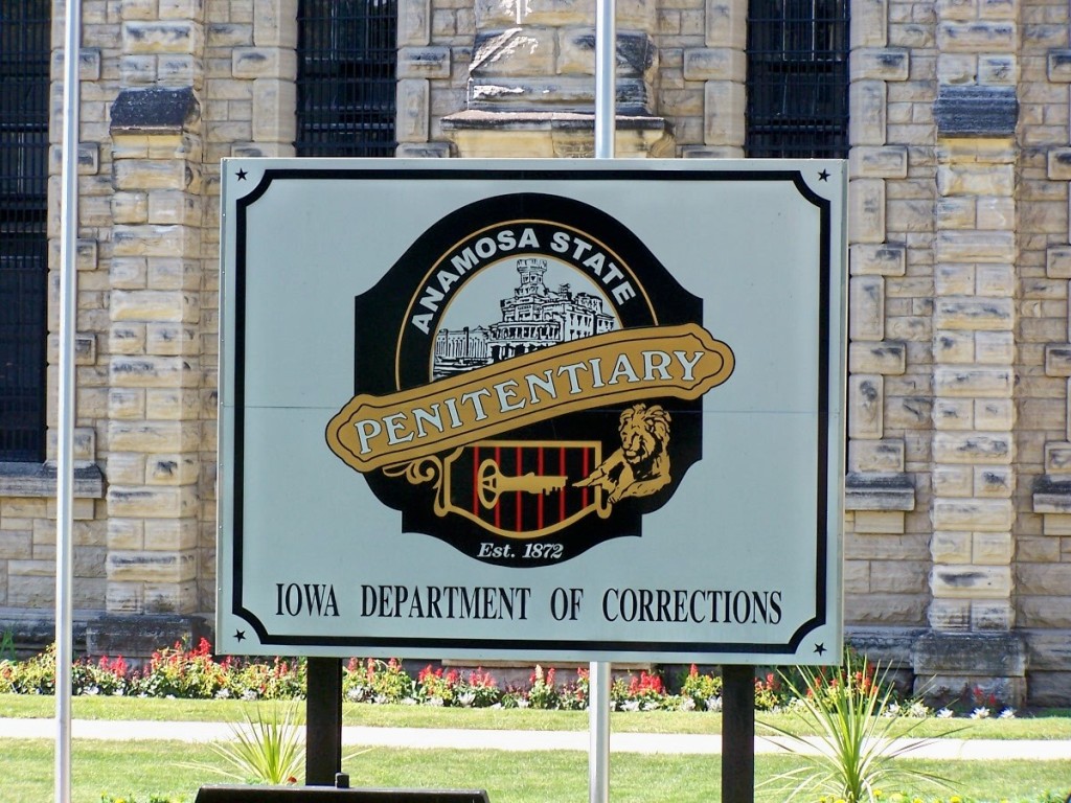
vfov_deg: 10.7
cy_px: 402
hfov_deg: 14.2
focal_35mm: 139
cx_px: 536
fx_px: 4301
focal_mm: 23.1
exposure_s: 1/180
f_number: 3.2
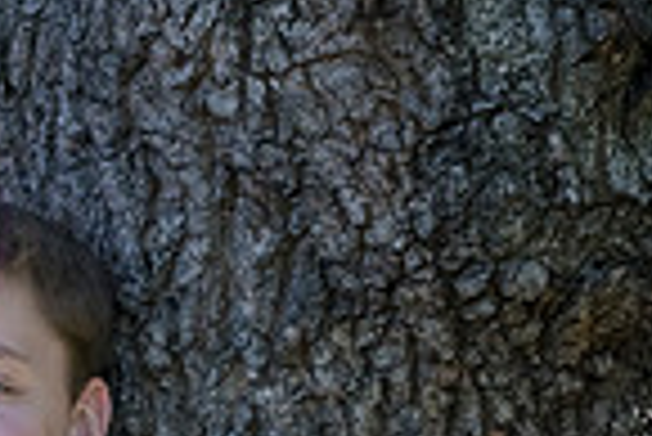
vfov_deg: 3.4
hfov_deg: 5.1
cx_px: -58
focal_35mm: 399
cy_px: 816
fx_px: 7233
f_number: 5
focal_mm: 100
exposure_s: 1/800
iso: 800
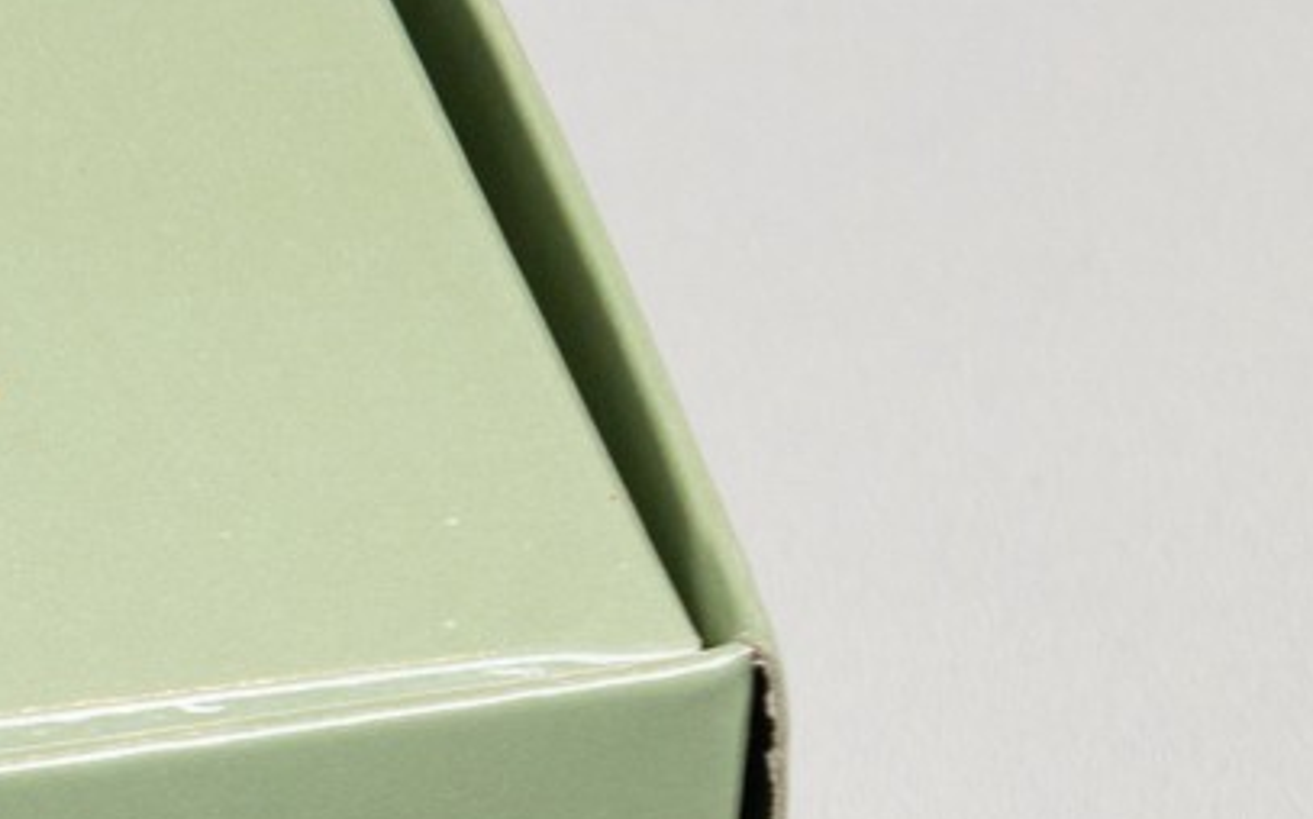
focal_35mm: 472
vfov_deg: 2.8
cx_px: -1665
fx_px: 16883
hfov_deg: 4.4
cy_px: 606
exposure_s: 1/200
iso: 800
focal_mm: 92
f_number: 8
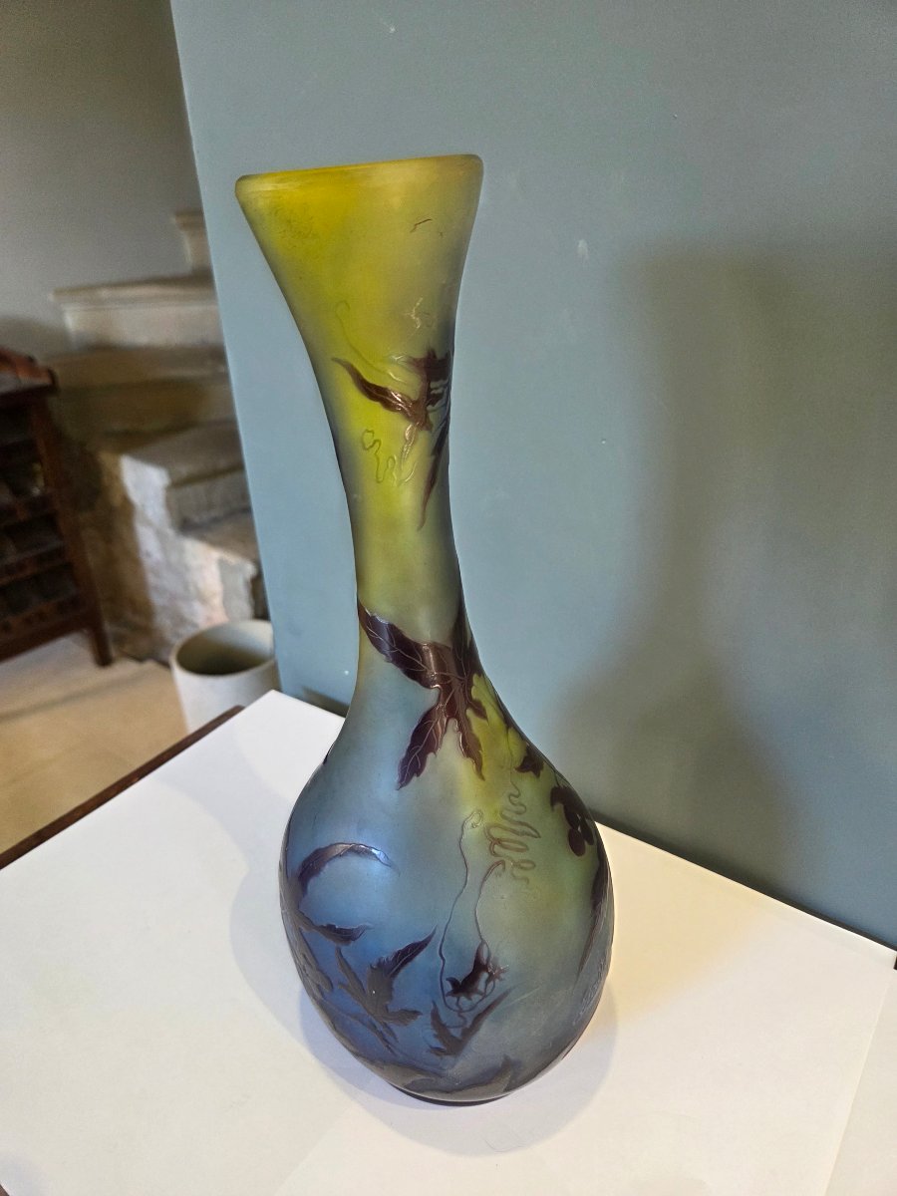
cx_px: 448
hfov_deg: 58.9
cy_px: 598
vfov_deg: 73.9
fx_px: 795
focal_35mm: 23
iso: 400
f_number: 1.8
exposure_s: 1/120
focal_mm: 5.4
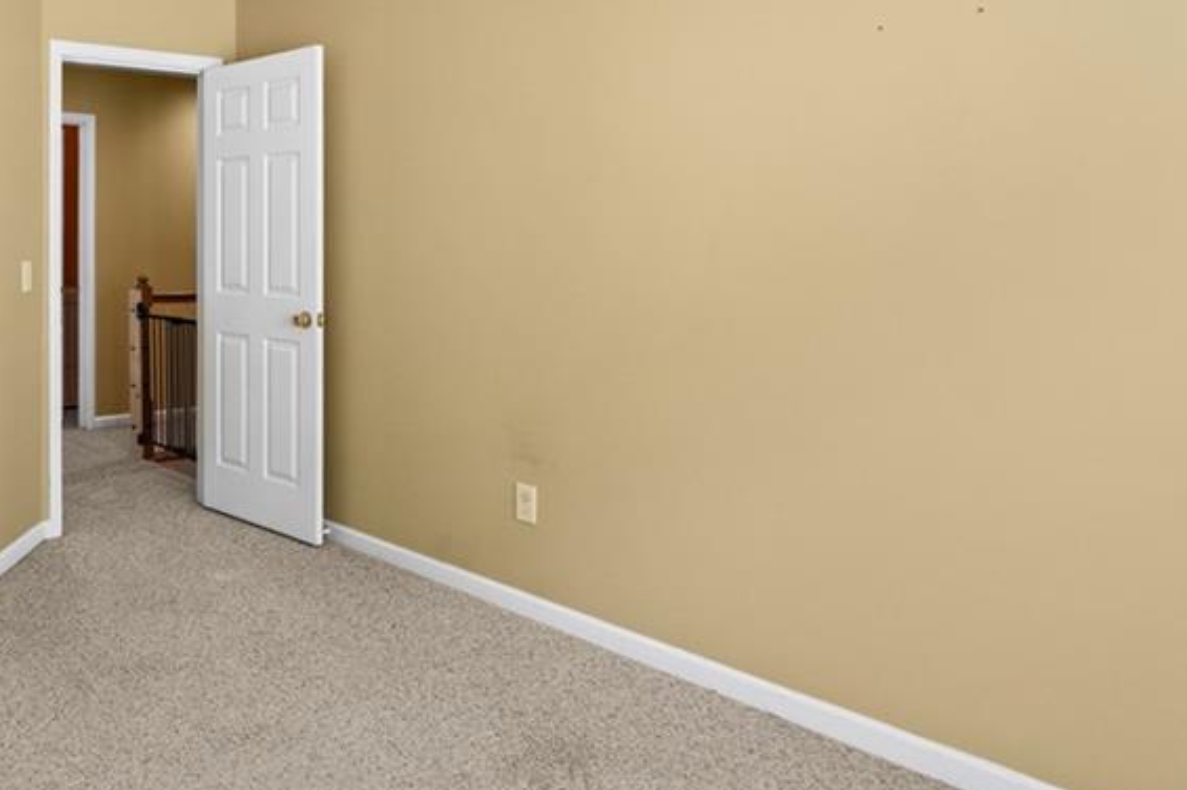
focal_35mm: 29
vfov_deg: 44.1
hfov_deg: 57.7
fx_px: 956
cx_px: 200
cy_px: 244
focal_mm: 16
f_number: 8
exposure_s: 1/13
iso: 1600
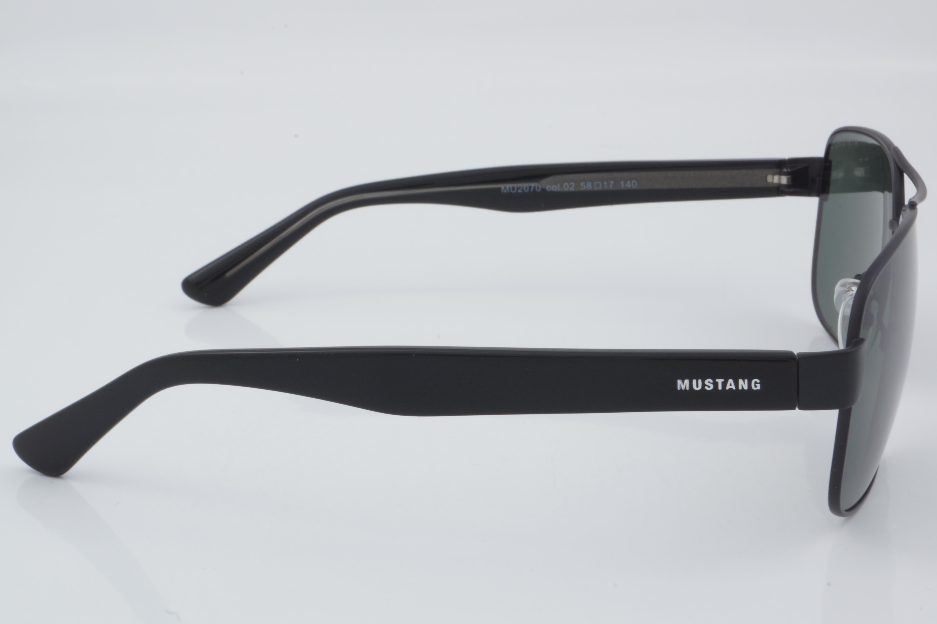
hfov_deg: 27.0
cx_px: 468
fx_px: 1952
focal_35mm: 75
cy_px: 312
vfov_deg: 18.2
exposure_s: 1/3
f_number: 32
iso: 100
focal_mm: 50
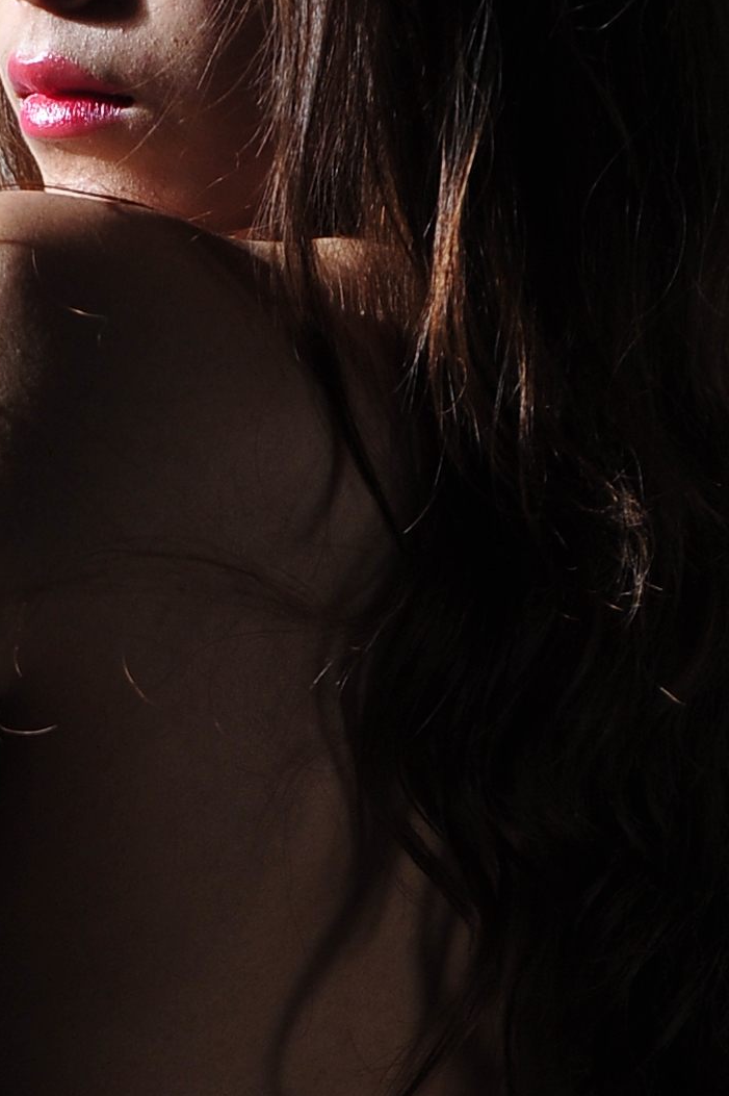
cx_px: 5
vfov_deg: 10.2
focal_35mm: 202
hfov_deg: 6.8
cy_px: 839
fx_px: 6141
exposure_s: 1/125
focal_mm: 50
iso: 500
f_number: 3.5
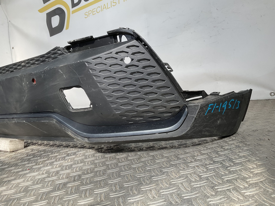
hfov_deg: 61.7
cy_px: 103
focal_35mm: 29
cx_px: 138
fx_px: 230
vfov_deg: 48.2
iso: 16
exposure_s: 1/273
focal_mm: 3
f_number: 1.8
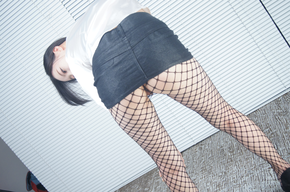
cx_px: 145
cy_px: 96
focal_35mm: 52
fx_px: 422
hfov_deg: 37.9
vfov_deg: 25.7
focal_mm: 35
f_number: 5
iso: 800
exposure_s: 1/125
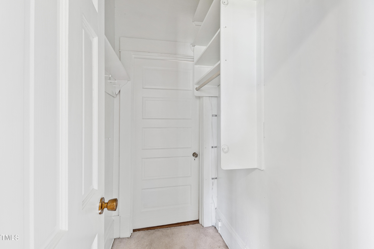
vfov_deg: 77.3
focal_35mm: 15
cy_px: 124
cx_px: 187
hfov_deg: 100.4
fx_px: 156
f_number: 8
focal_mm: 10
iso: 100
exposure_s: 1.6
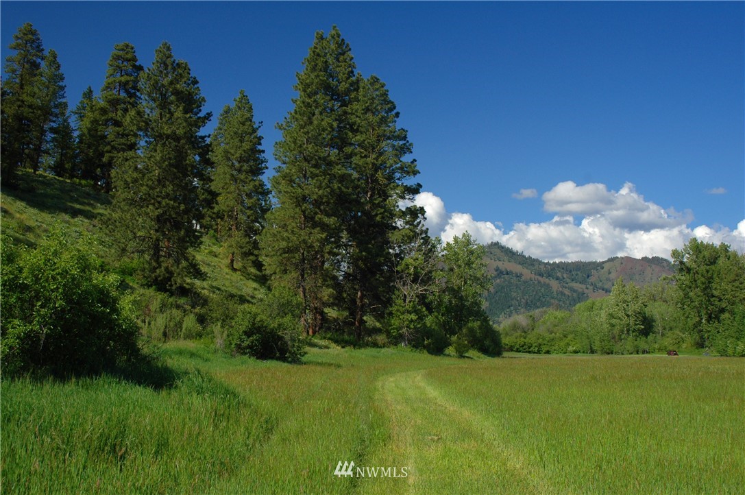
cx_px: 372
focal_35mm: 42
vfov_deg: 31.8
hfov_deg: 46.4
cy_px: 248
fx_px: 868
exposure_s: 1/200
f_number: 7.1
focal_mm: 28
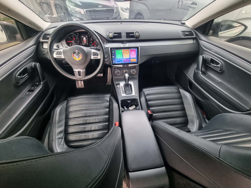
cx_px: 126
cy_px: 94
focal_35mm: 13
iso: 320
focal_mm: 2.2
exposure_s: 1/40
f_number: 2.2
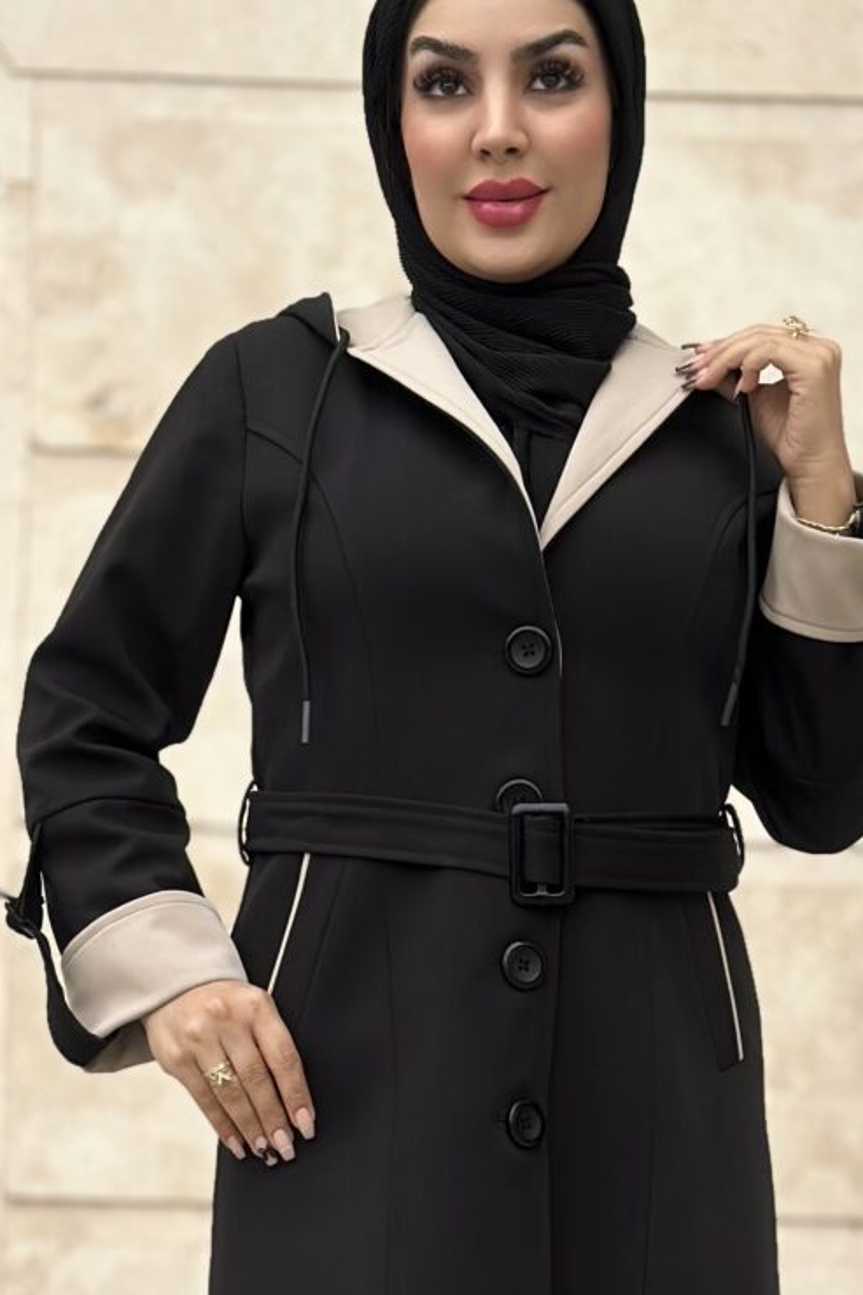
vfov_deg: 18.7
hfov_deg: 12.7
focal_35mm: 108
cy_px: 1120
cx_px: 478
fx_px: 3885
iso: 80
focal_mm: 6.86
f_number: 1.78
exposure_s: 1/484
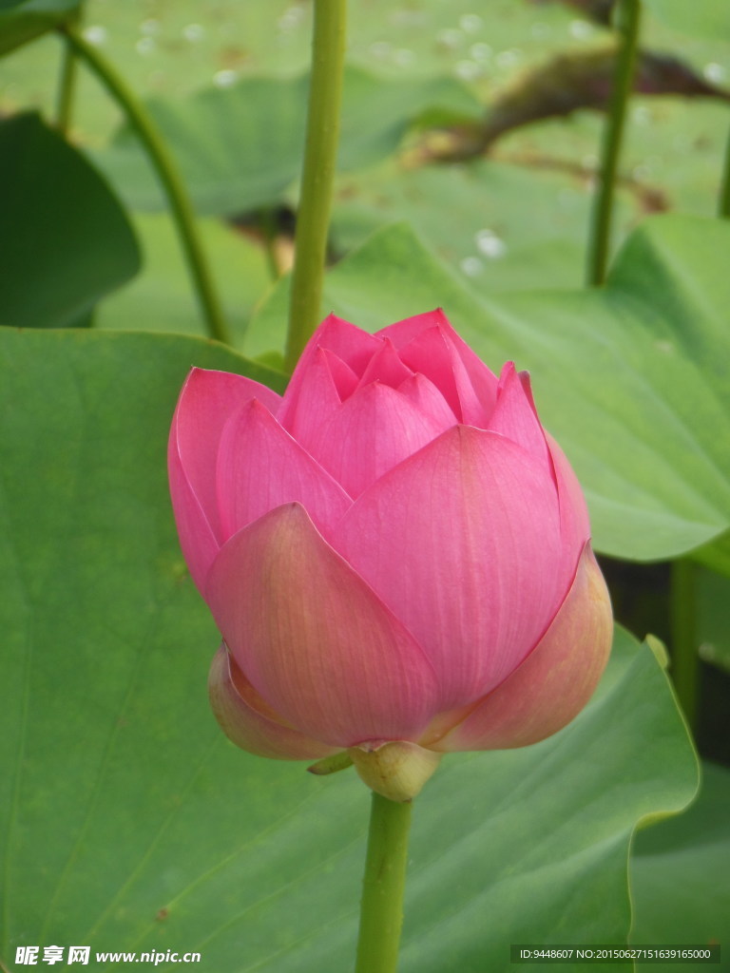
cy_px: 486
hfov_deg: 6.8
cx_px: 365
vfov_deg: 9.0
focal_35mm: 219
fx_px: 6158
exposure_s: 1/320
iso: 125
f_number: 5.7
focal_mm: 39.1
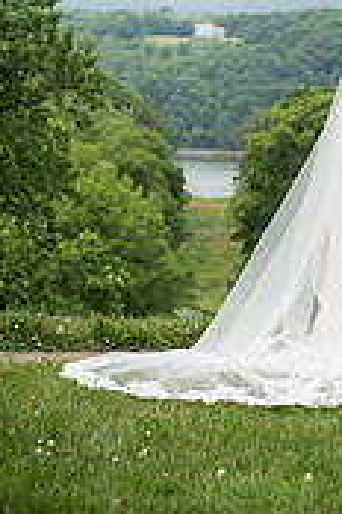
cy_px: -92
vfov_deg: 12.6
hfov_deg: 8.5
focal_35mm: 160
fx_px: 2280
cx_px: 430
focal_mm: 62
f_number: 4.5
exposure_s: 1/320
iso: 64
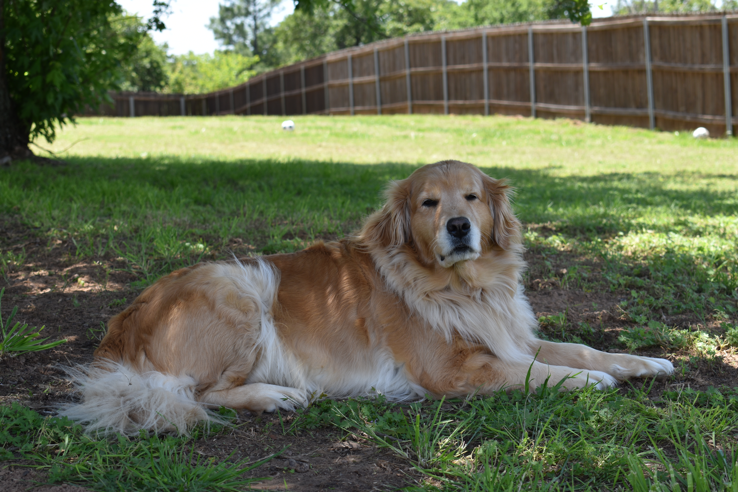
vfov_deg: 16.6
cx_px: 369
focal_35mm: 82
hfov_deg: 24.6
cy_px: 246
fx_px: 1691
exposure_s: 1/125
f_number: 6.3
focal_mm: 55
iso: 100
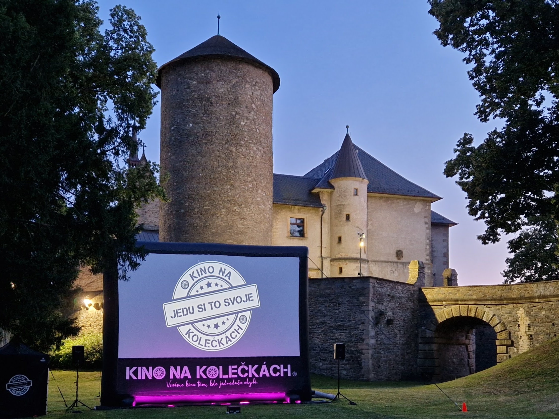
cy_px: 210
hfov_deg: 73.9
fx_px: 371
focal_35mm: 23
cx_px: 280
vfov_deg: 58.9
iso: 500
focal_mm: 5.4
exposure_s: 1/33
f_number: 1.8
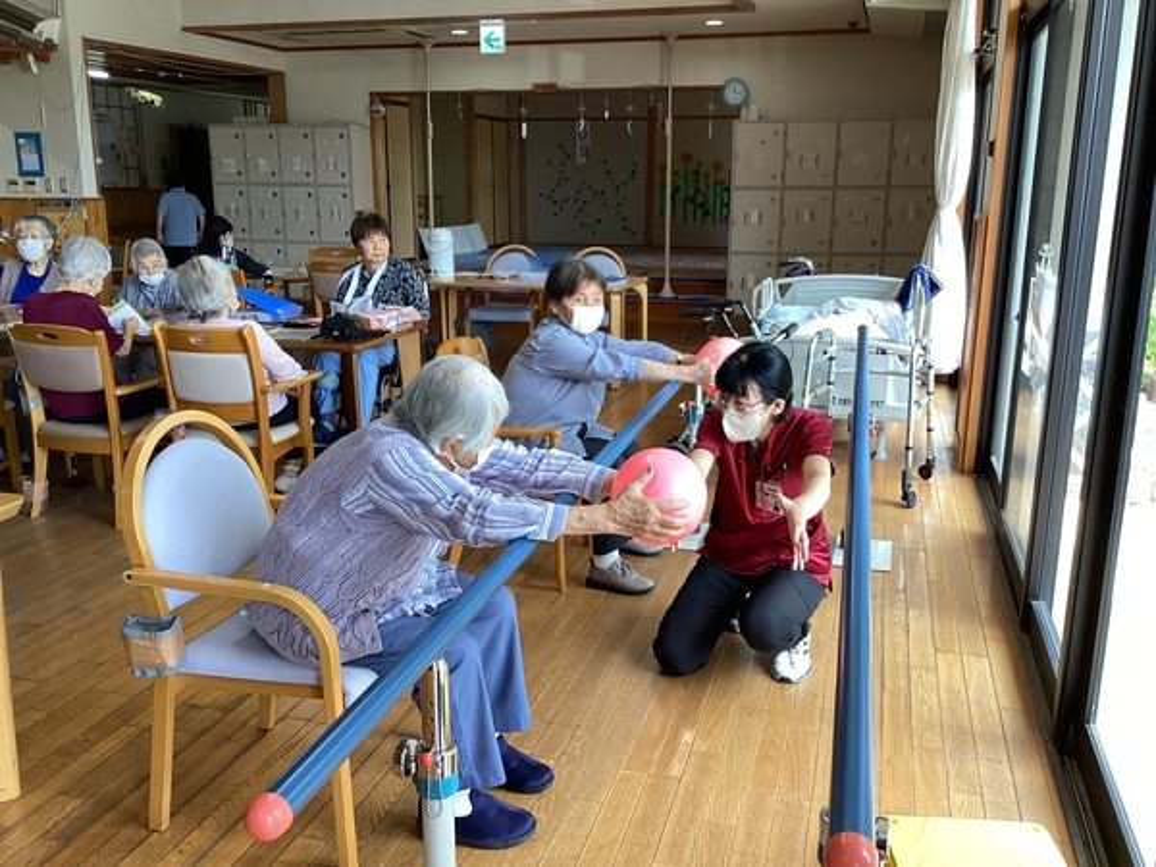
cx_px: 578
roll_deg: -0.1
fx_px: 1035
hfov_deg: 58.4
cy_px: 434
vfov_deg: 45.4
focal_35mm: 31
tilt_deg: -12.7
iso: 64
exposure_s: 1/100
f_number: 2.4
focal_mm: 3.3
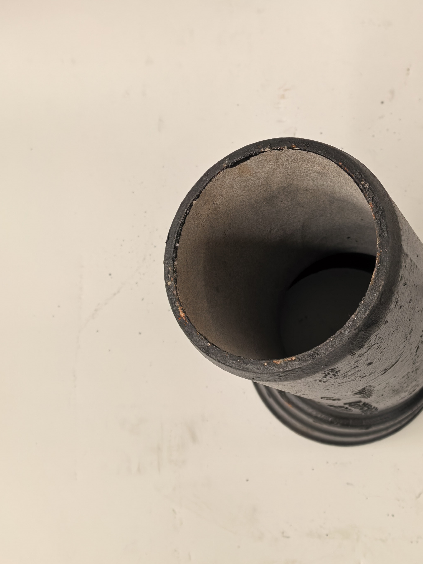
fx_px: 733
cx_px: 303
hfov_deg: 31.8
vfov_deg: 42.1
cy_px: 285
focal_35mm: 45
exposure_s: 1/100
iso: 100
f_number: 2
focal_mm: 8.5
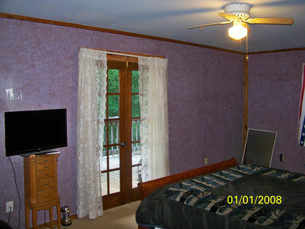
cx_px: 152
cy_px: 114
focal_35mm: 33
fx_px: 291
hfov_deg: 55.4
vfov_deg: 42.9
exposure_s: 1/30
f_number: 2.8
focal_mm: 5.85
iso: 200
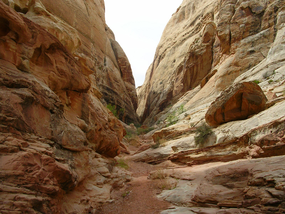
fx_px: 313
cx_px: 142
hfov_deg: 49.0
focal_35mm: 38
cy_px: 107
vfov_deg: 37.7
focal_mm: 5.8
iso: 50
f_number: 5.6
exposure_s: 1/253
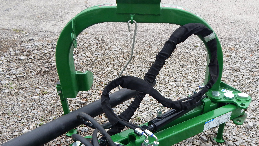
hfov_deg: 59.2
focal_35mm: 33
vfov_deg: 34.7
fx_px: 227
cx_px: 149
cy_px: 114
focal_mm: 4
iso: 140
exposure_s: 1/250
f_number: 3
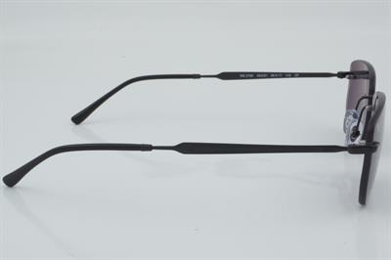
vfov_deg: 18.2
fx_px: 814
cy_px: 130
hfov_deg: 27.0
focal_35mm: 75
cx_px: 196
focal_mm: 50
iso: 100
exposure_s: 1/4
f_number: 29
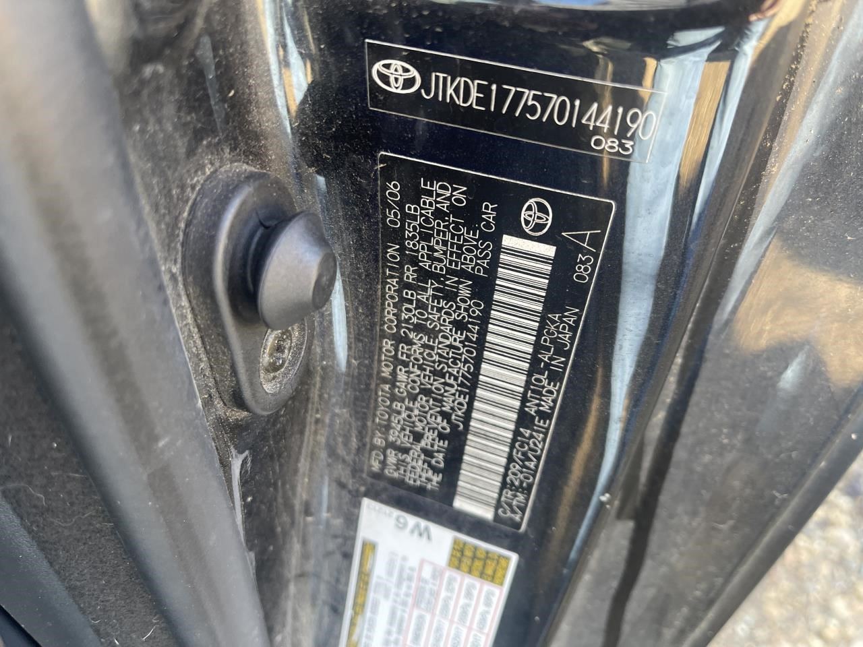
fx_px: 623
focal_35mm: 25
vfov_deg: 54.9
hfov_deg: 69.4
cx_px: 432
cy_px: 324
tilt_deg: -46.7
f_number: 1.6
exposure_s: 1/121
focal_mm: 5.1
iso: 125
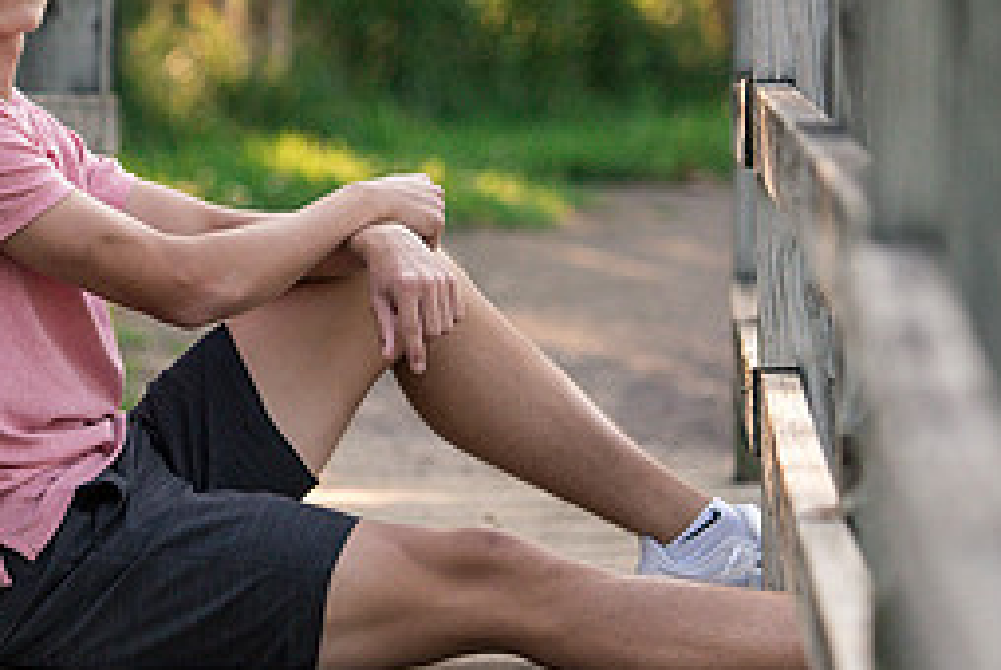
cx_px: 167
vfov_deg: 4.9
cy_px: 177
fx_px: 7822
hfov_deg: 7.3
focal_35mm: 281
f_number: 2.8
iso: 800
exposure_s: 1/2500
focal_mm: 116
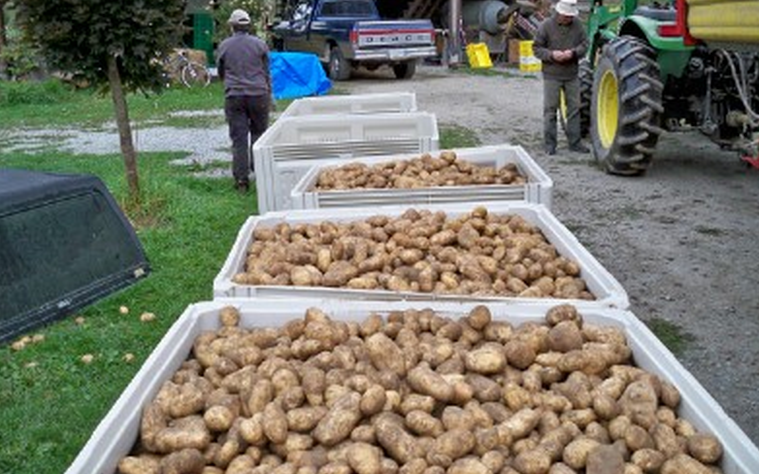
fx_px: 786
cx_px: 384
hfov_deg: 51.6
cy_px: 223
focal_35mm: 38
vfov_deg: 33.5
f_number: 3.1
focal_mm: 6.3
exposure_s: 1/60
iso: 125
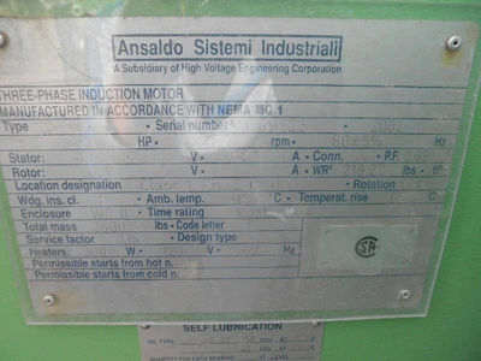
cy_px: 180
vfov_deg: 49.7
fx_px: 389
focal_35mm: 28
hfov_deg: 63.4
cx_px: 240
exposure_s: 1/100
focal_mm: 5
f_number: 3
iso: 64
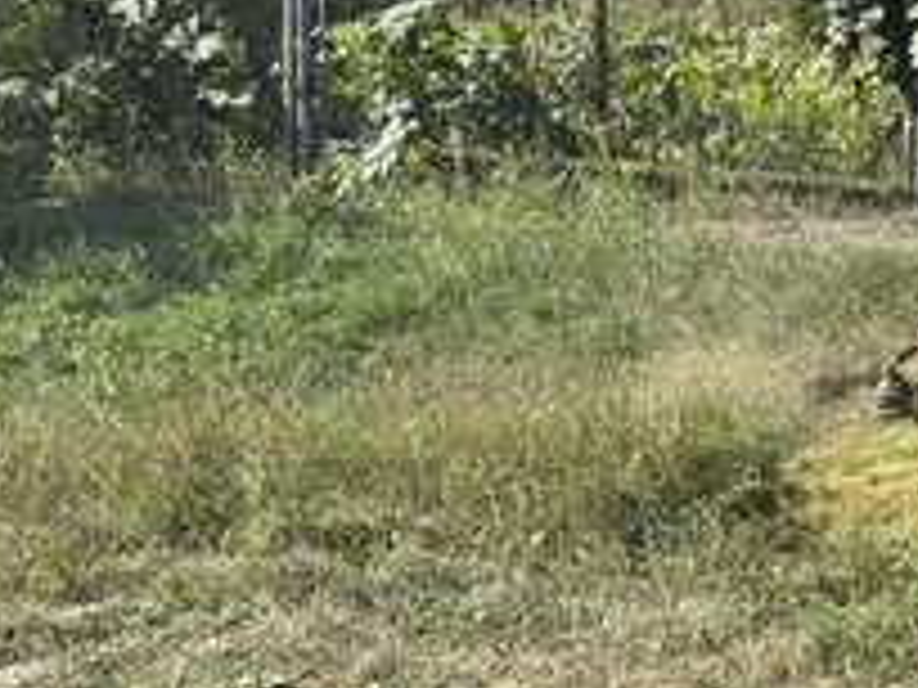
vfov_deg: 15.5
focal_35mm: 94
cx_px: 806
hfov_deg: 20.5
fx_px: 2493
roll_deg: -1.3
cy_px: 54
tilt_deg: -2.3
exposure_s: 1/1560
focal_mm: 6.76
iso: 64
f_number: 1.78
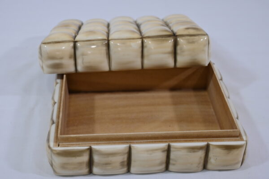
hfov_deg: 35.7
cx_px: 134
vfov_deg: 24.2
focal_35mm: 56
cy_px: 90
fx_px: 418
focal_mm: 56
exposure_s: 1/125
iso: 640
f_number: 8
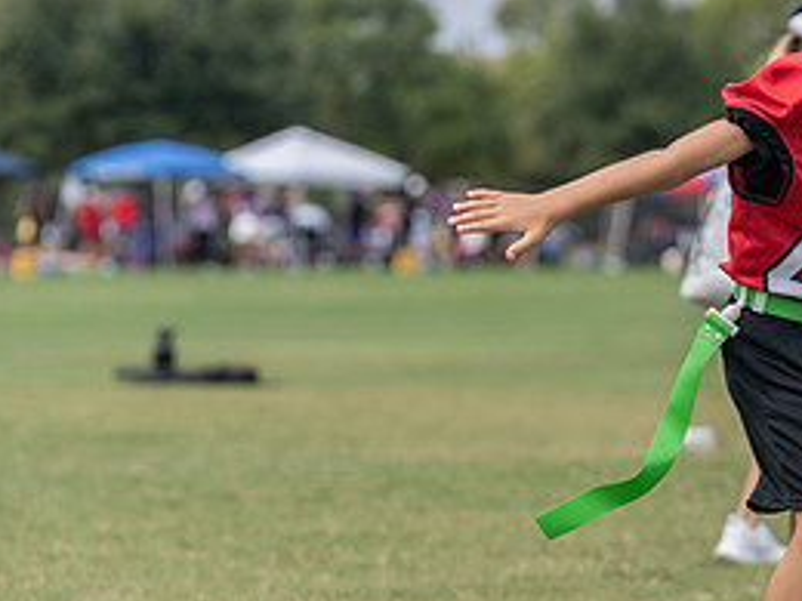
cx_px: 759
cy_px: 347
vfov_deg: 6.3
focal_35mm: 236
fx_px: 5468
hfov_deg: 8.4
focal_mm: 110
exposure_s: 1/1250
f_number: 3.5
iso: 100
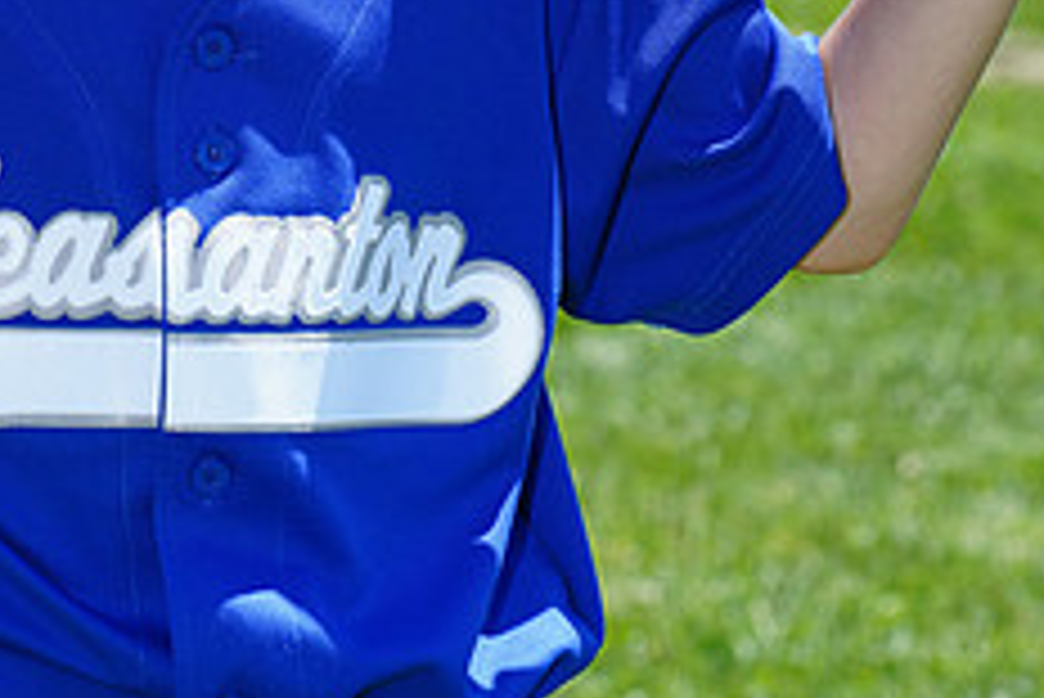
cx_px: 112
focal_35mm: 432
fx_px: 12535
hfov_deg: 4.8
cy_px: -137
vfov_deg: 3.2
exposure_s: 1/200
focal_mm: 173
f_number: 9
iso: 160
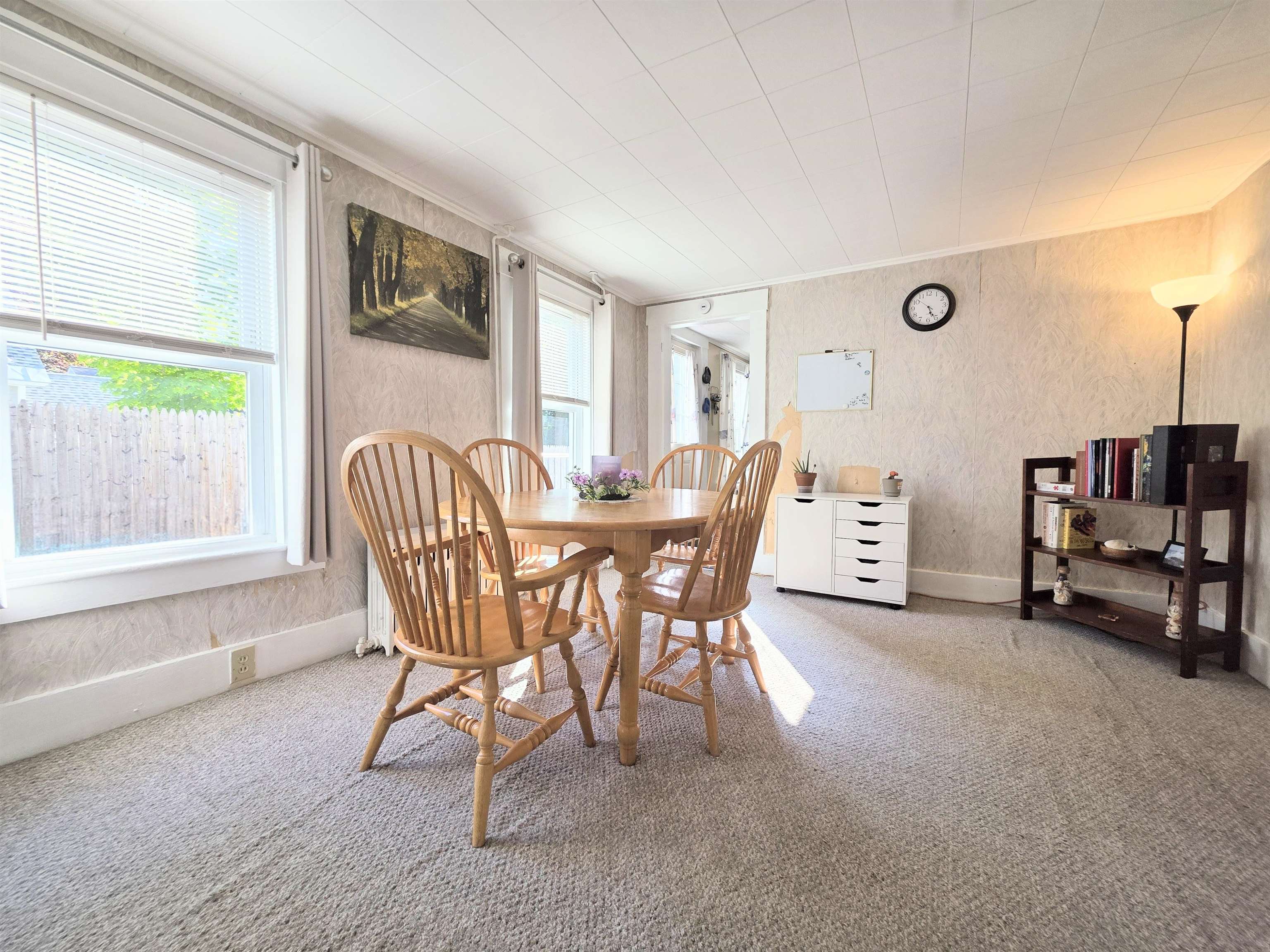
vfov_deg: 89.9
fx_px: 477
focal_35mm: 13
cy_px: 476
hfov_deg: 106.2
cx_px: 635
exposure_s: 1/120
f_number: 1.9
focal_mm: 2.2
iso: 32
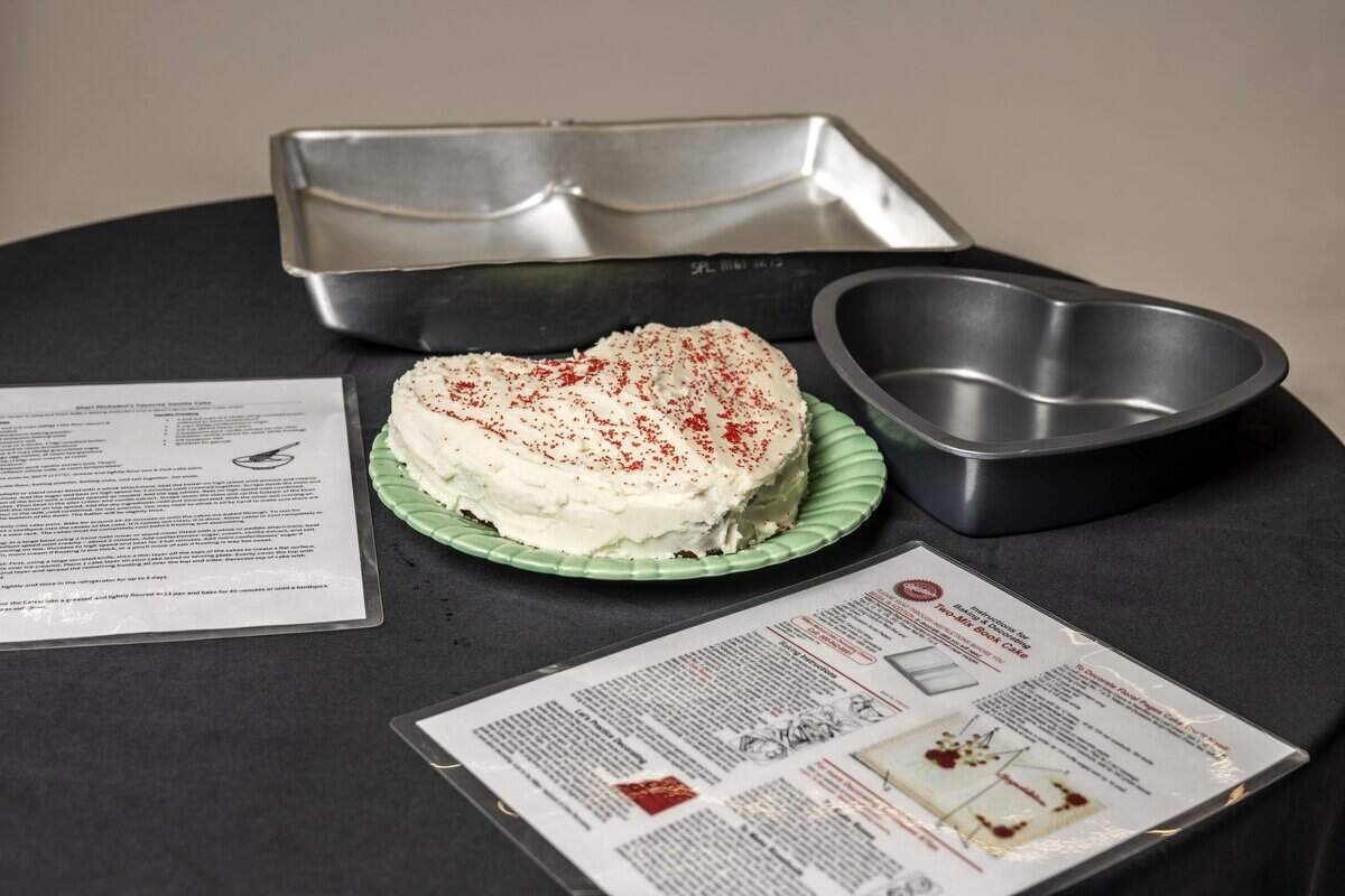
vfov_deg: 26.5
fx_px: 1905
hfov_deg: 38.9
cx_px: 672
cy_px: 448
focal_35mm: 51
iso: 32
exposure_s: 1/60
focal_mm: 34
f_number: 4.5
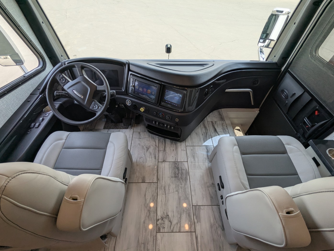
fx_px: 155
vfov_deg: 78.2
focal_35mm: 16
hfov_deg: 94.4
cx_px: 167
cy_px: 126
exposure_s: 1/179
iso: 48
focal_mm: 2.35
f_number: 2.2
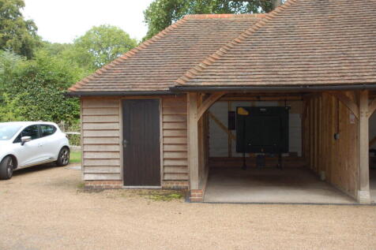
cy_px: 125
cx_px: 188
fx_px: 485
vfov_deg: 28.9
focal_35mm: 46
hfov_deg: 42.3
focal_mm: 31
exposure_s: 1/200
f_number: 4.2
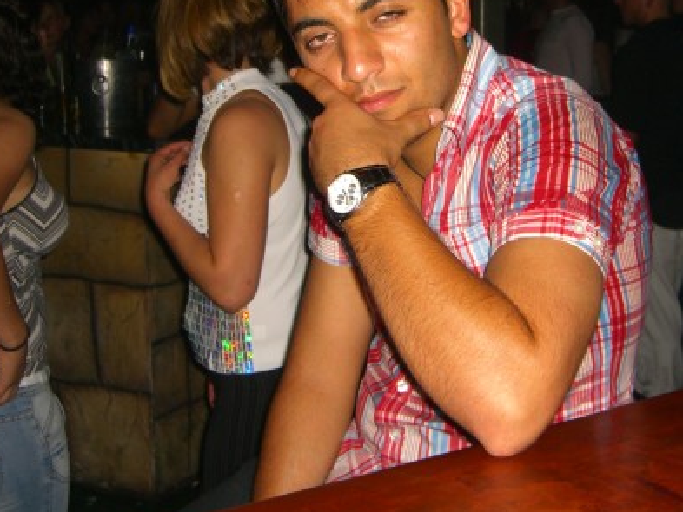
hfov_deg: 33.0
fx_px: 1145
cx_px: 443
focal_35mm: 58
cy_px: 146
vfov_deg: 25.0
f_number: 2.8
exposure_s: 1/60
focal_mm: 7.9
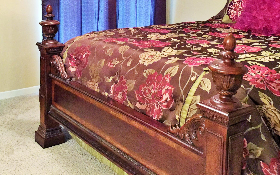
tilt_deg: -8.0
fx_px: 359
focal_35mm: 47
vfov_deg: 26.5
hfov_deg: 42.5
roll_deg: -1.3
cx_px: 115
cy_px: 19
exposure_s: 1/4
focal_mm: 4.15
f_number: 2.2
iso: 100
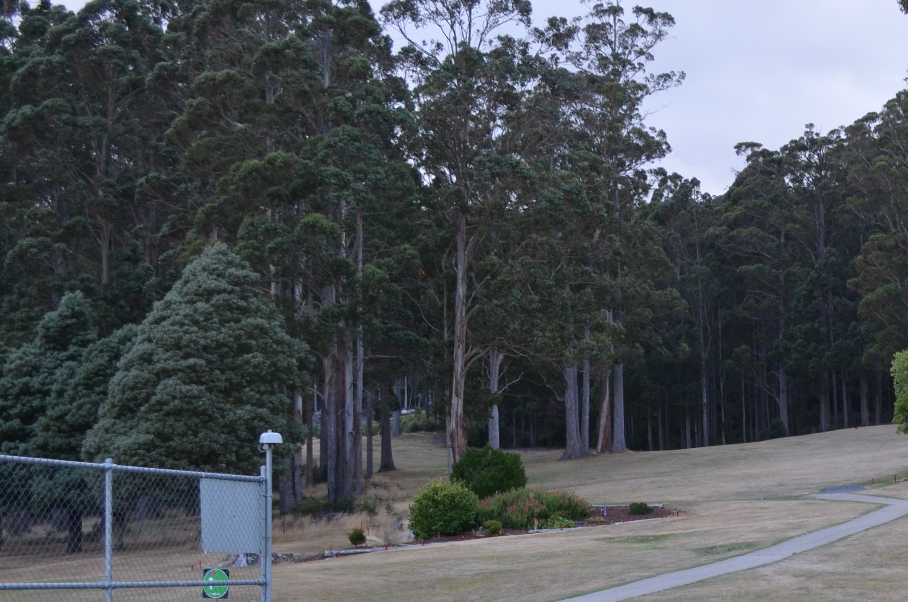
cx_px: 871
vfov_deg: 19.0
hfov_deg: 27.2
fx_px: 1787
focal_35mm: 71
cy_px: 460
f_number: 4.8
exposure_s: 1/90
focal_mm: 22
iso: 100
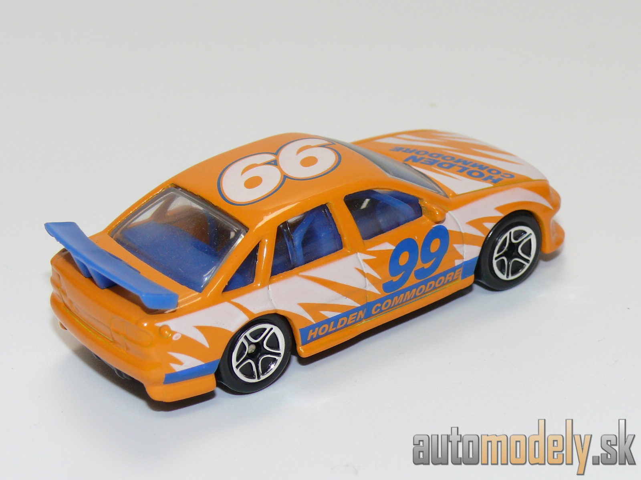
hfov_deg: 19.1
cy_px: 240
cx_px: 320
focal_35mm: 103
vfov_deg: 14.4
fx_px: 1907
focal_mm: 13.5
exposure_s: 1/30
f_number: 4
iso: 100
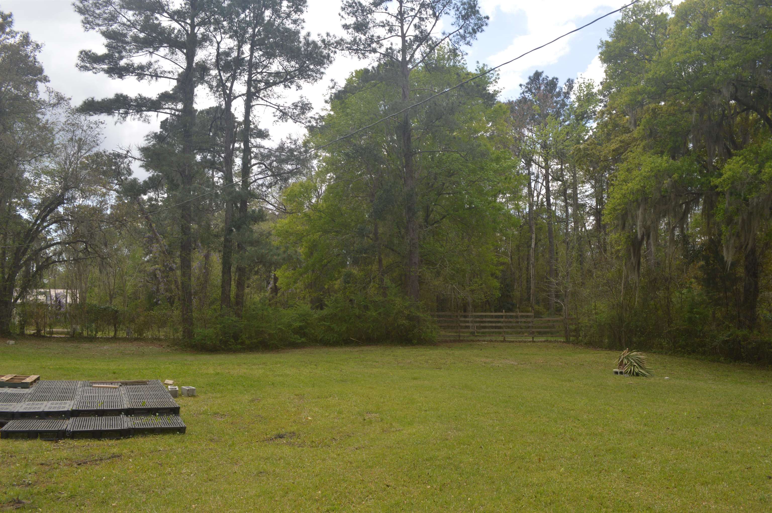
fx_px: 578
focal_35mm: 27
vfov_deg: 47.8
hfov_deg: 67.4
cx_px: 386
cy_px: 256
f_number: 6.3
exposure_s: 1/200
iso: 100
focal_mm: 18
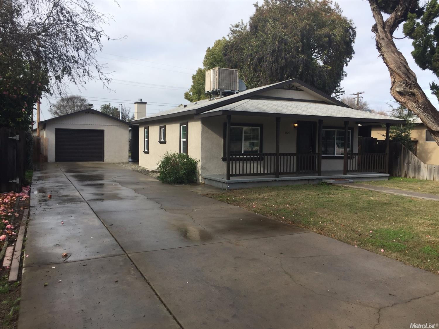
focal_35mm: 29
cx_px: 220
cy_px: 164
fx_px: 368
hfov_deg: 61.7
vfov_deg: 48.2
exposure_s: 1/879
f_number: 2.2
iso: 32
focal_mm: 4.15
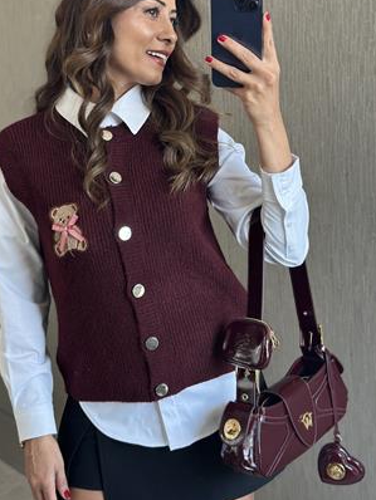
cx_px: 150
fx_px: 882
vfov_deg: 31.7
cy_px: 239
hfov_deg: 24.0
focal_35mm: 61
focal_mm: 6.86
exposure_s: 1/81
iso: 125
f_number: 1.78
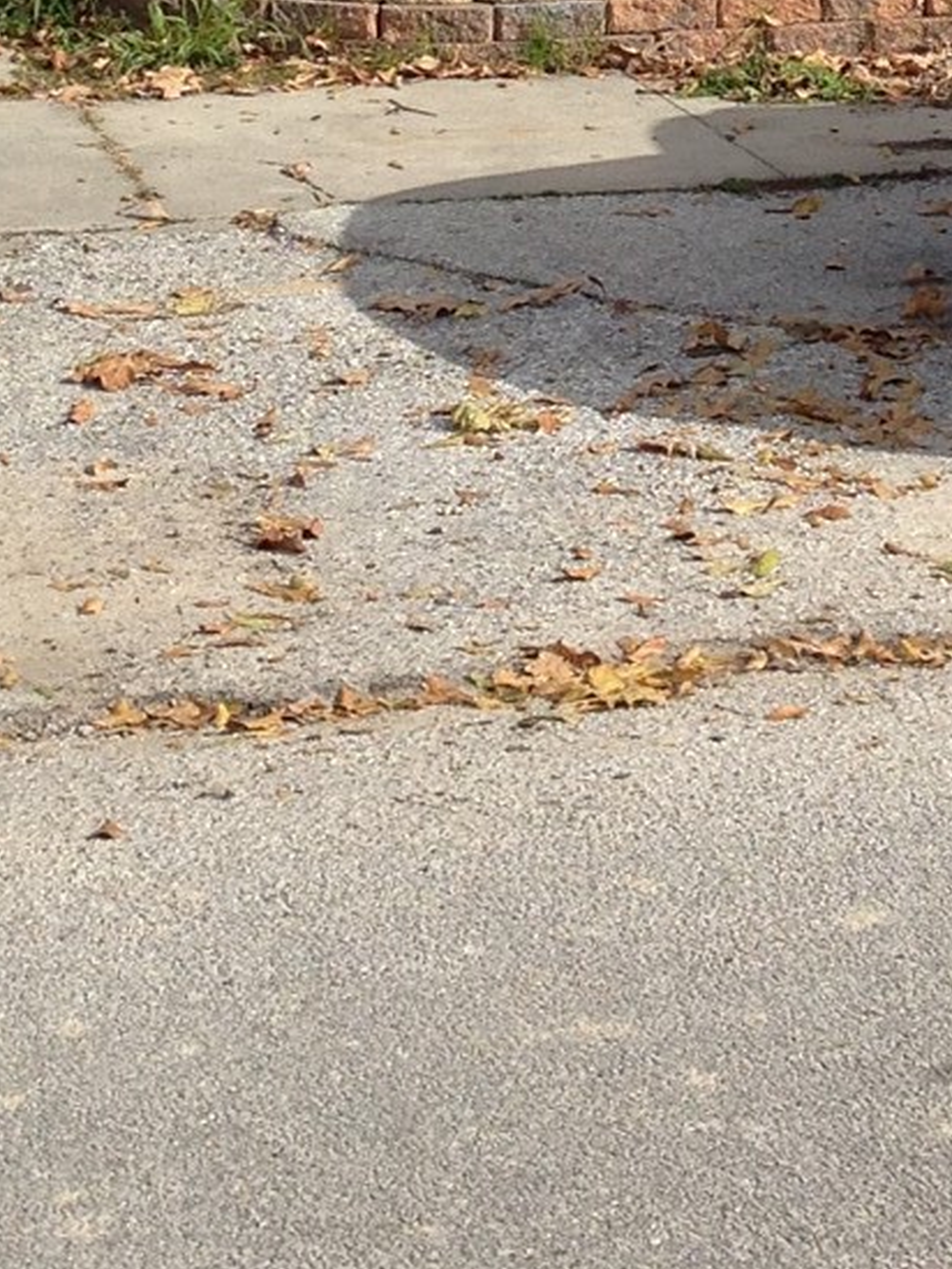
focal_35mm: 123
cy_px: -416
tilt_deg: -2.9
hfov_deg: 12.0
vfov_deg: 15.2
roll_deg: -0.7
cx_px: 712
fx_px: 4509
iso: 50
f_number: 2.4
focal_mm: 4.12
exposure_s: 1/903
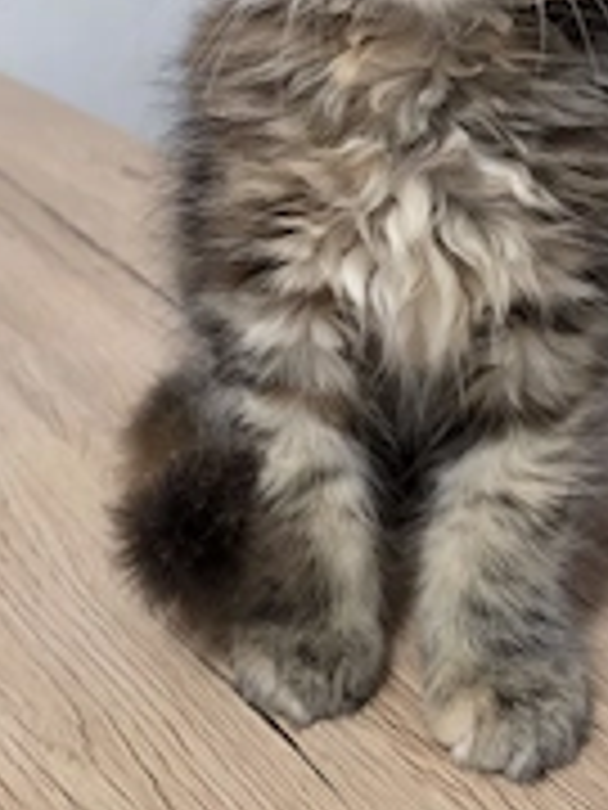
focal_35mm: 51
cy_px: 126
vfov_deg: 35.8
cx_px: 333
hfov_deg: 28.5
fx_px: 1194
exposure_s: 1/101
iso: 500
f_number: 1.7
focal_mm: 6.3
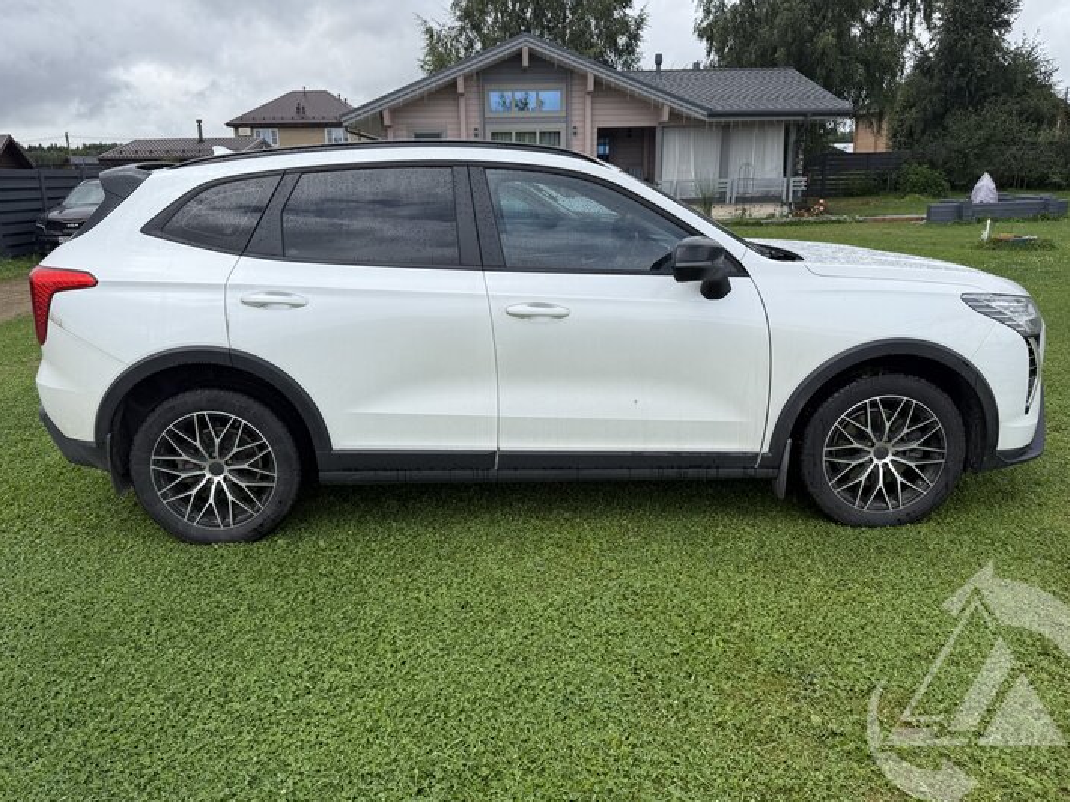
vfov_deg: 51.3
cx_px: 521
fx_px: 834
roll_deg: +0.8
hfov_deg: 65.3
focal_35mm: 27
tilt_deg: -12.5
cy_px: 379
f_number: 1.78
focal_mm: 6.76
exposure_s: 1/3145
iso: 80
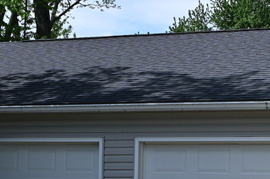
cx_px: 228
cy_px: 144
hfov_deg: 14.2
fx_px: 1072
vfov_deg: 9.5
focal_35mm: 143
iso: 100
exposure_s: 1/400
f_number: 7.1
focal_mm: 23
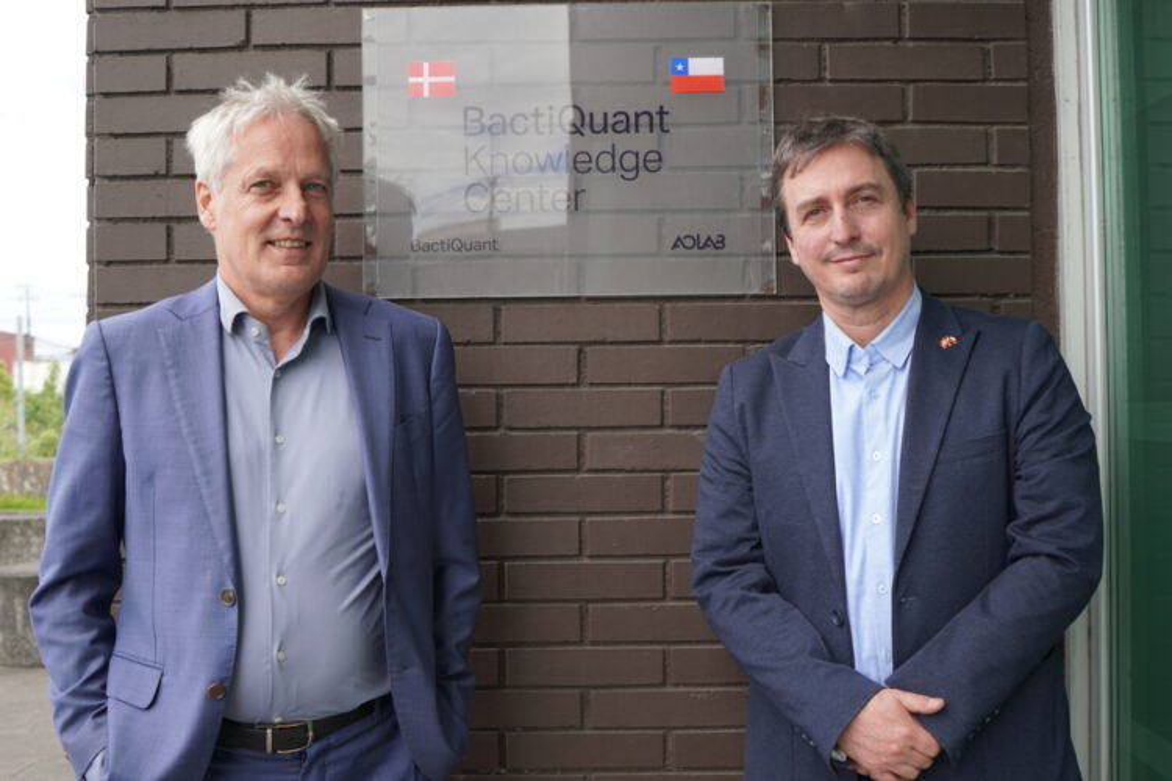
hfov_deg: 46.4
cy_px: 390
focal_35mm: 42
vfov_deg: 31.9
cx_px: 586
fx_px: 1367
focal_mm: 28
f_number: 4
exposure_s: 1/200
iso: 100
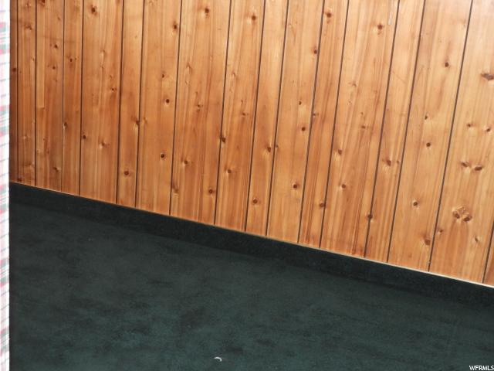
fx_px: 856
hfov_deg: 32.2
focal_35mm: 60
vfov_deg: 24.4
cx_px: 247
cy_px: 186
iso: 360
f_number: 4.2
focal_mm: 10.7
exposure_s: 1/30
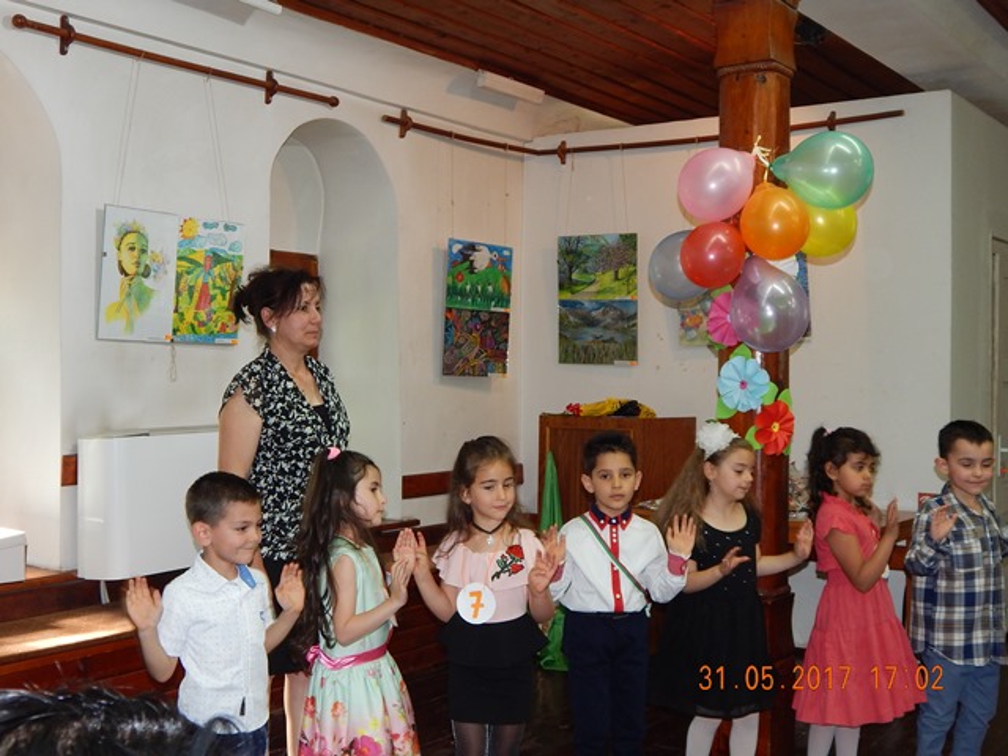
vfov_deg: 33.6
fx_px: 1252
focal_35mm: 43
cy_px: 378
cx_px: 504
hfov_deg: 43.9
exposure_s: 1/30
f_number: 3.6
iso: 200
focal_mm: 7.7
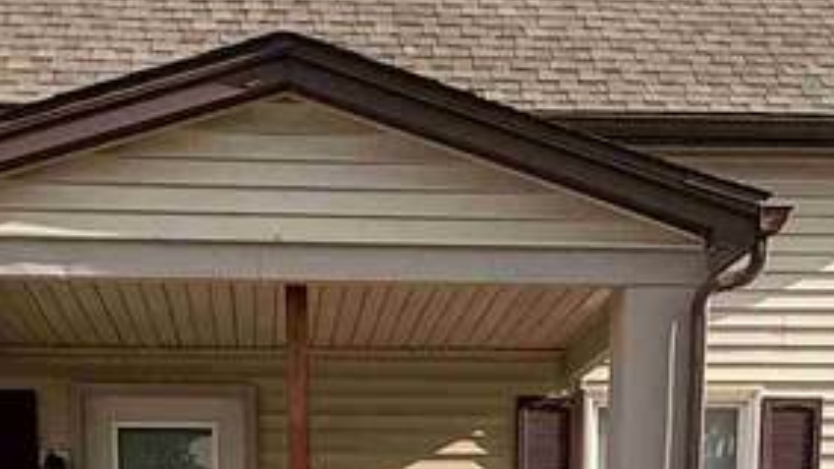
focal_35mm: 69
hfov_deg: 30.6
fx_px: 1525
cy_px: 858
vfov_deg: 15.0
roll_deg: +0.2
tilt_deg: -8.8
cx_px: 377
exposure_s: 1/1033
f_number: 2.2
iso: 50
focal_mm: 2.22
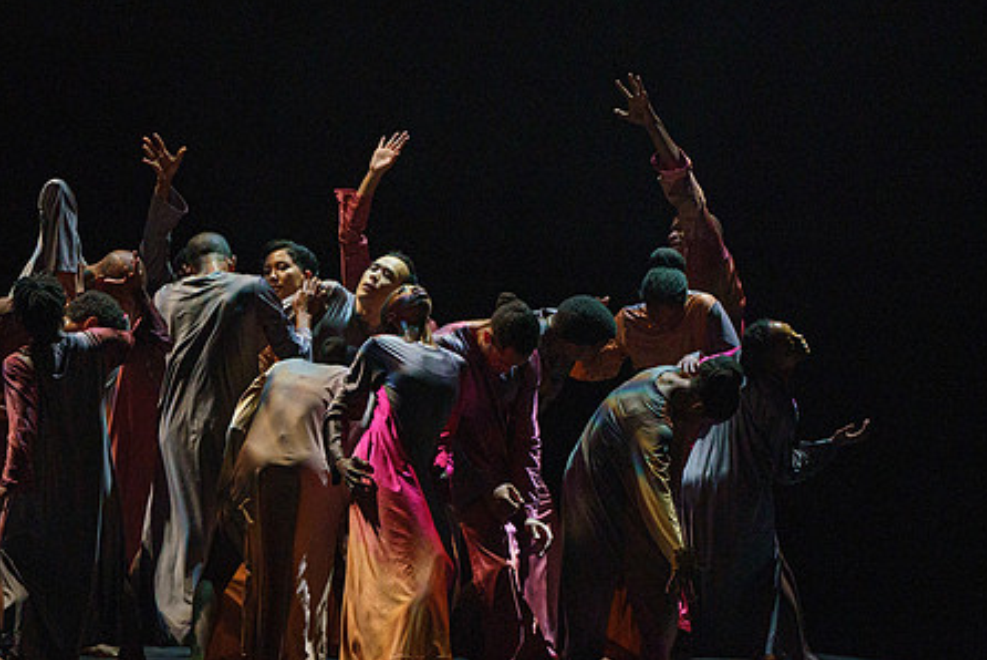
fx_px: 10973
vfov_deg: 3.4
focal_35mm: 400
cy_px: 228
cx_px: 412
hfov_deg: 5.1
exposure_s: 1/250
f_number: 5.6
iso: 6400
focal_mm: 256
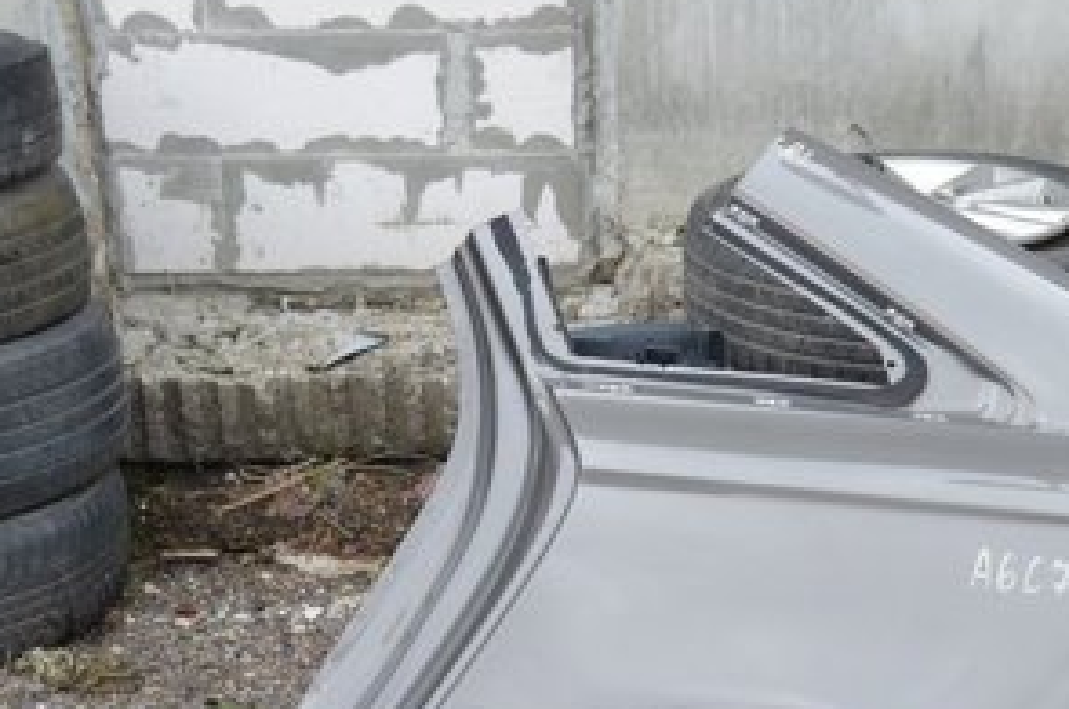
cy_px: 660
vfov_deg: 17.8
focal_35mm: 75
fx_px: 2226
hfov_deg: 27.0
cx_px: 629
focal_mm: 23
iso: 400
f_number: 5.6
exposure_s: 1/125
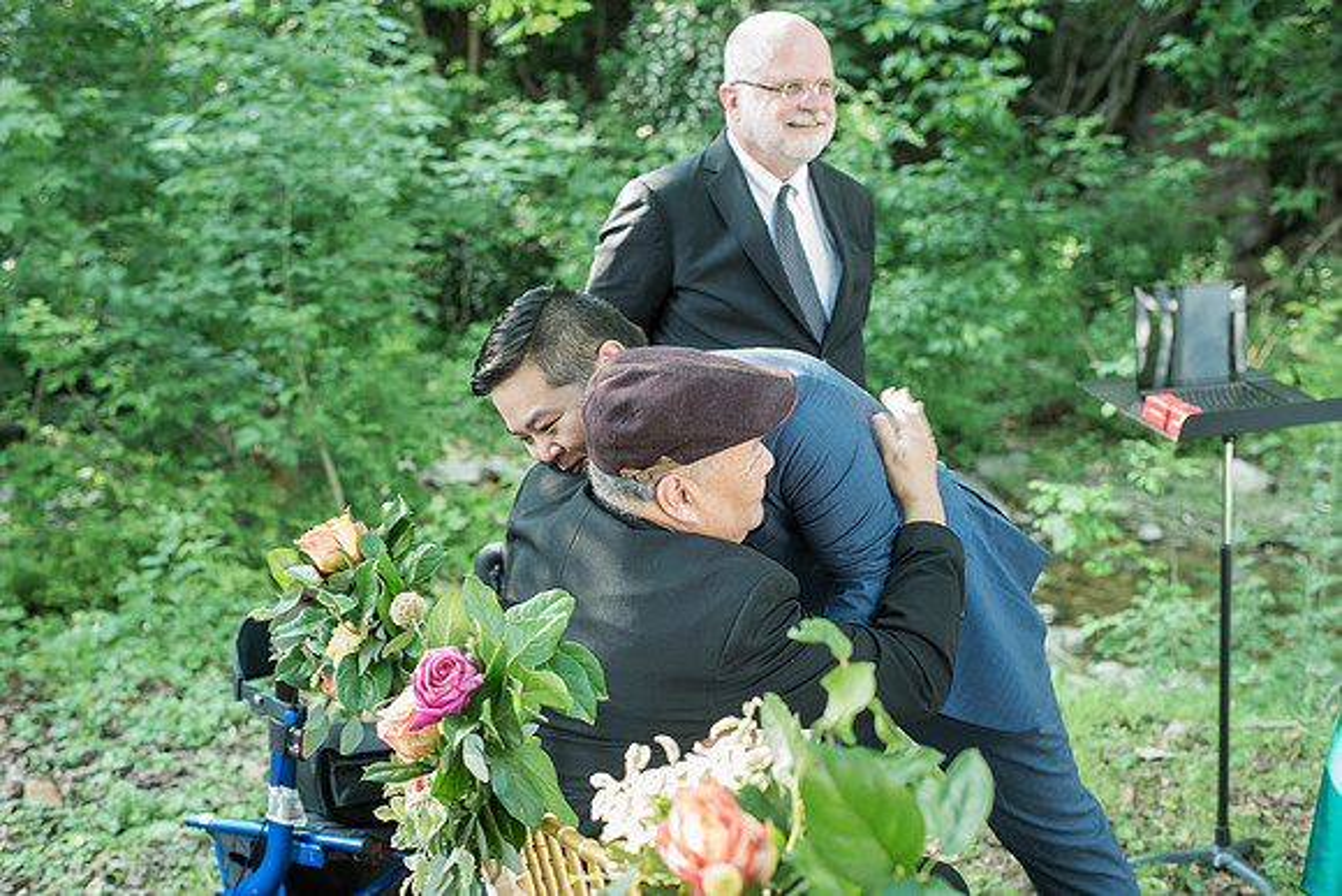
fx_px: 1864
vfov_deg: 27.0
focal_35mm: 50
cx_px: 671
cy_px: 448
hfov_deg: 39.6
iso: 1000
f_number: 4
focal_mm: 50
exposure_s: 1/60
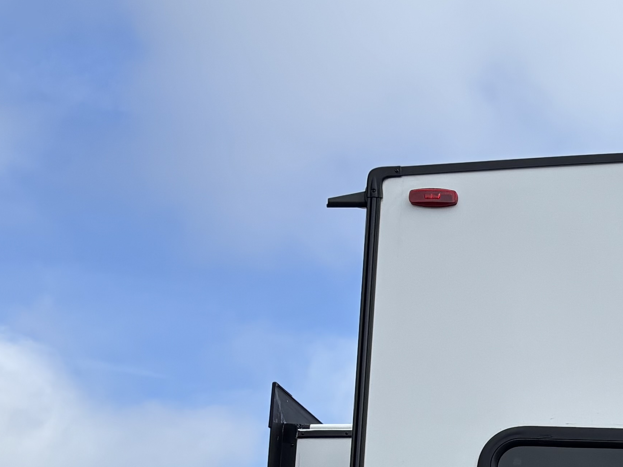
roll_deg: -0.2
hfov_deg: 20.1
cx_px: 896
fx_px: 1548
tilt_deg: +6.2
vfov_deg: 15.8
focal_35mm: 86
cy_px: 696
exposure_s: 1/3534
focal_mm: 5.96
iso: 50
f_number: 1.6
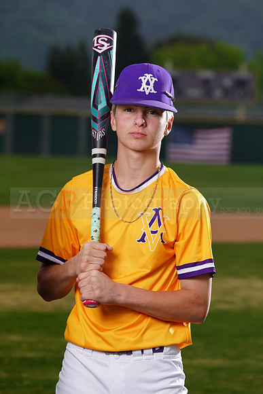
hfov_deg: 6.4
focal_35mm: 215
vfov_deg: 9.6
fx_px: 2354
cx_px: 132
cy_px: 197
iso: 100
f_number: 8
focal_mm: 215
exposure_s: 1/250
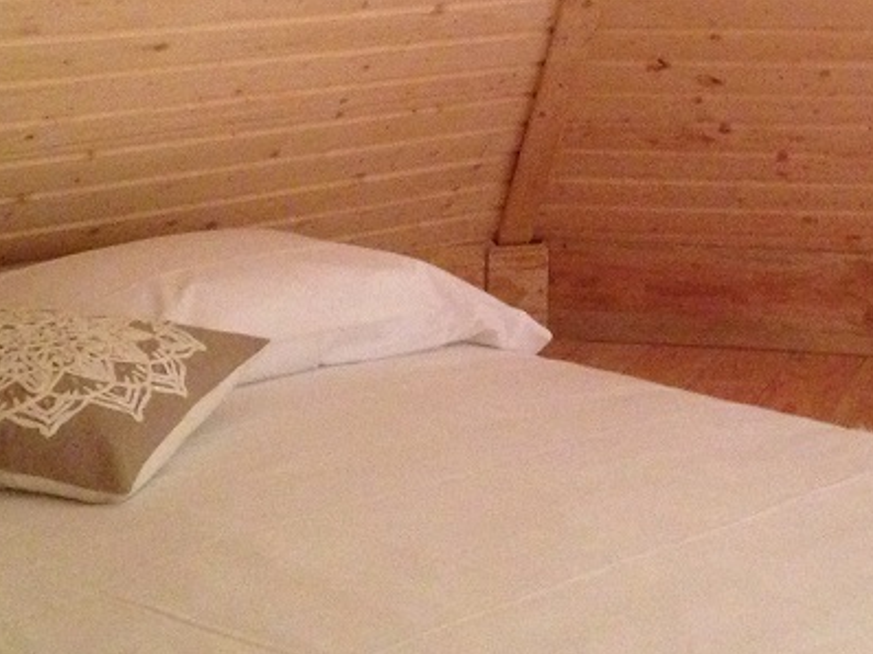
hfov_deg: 23.3
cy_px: 46
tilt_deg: -5.4
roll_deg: +0.8
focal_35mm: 83
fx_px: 2092
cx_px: 665
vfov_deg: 17.5
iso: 500
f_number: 2.4
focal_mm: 4.12
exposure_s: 1/15
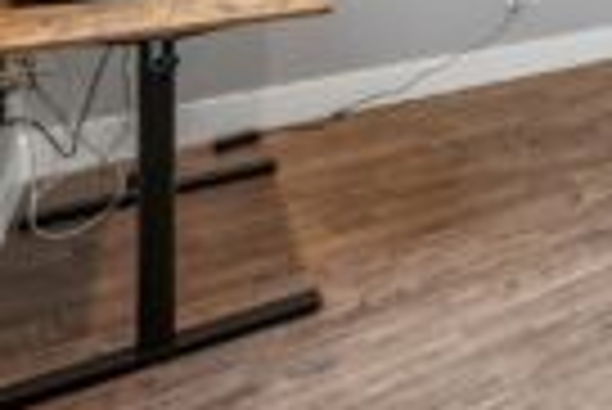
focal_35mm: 47
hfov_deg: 30.9
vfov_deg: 23.8
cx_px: 828
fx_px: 800
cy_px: -178
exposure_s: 1/15
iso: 400
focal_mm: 16
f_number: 8
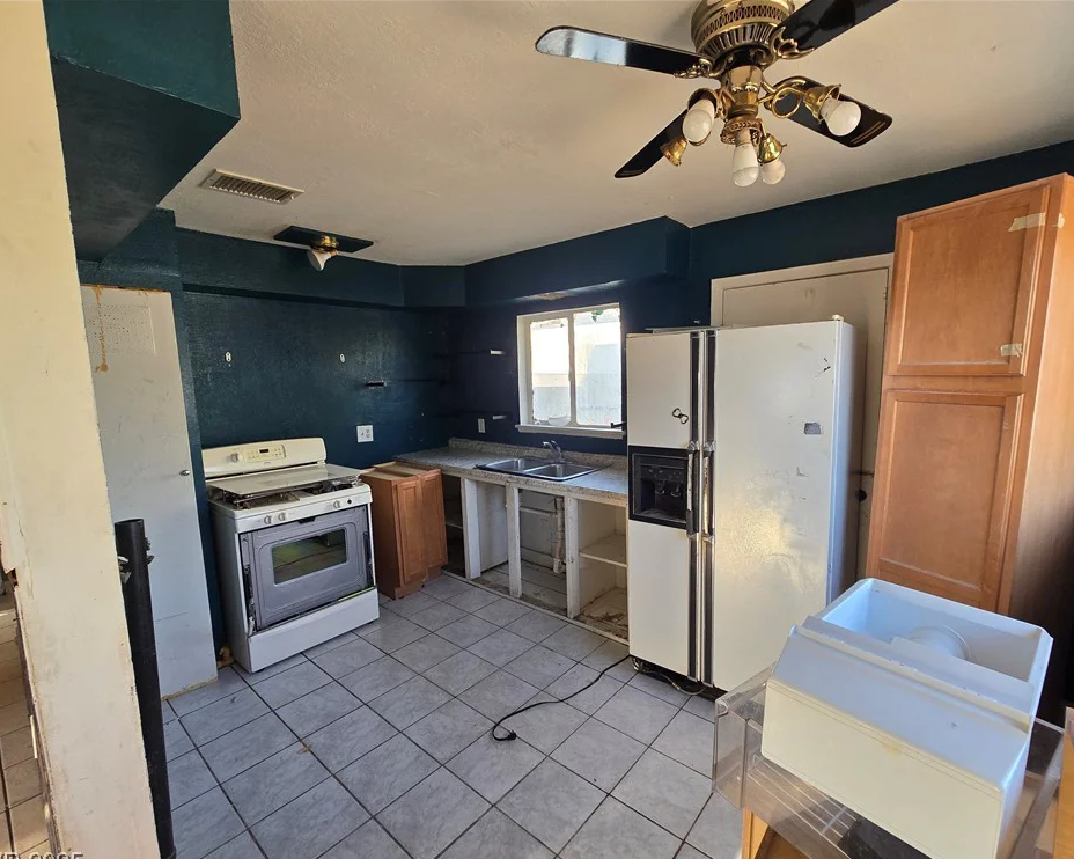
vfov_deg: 87.9
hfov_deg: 100.7
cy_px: 443
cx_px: 559
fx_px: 445
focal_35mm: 14
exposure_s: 1/100
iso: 125
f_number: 2.2
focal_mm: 2.2
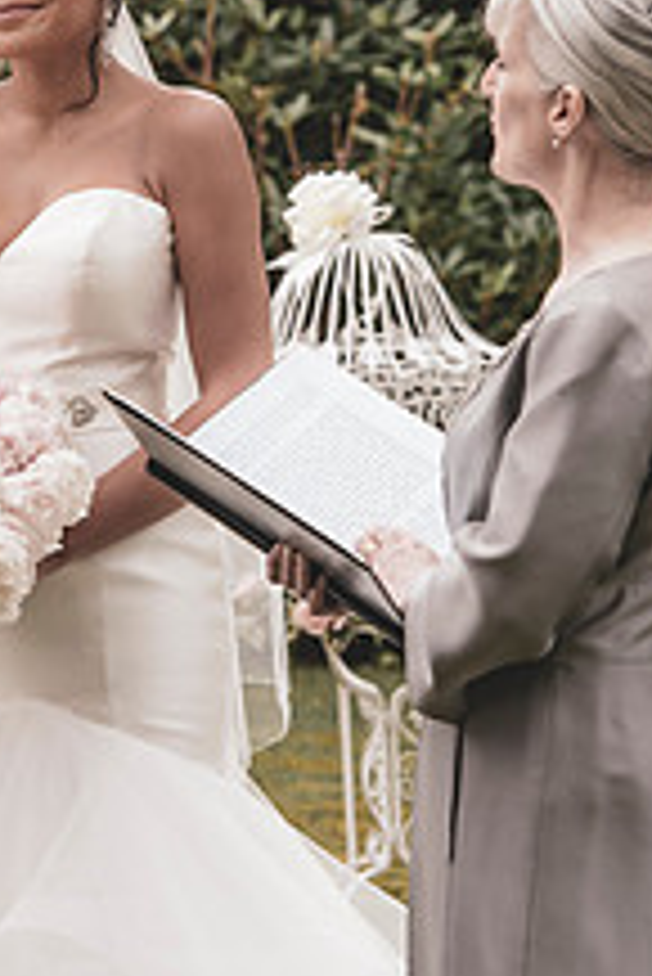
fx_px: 7594
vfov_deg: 7.4
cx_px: 135
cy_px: 405
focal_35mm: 280
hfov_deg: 4.9
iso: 250
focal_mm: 135
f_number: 5.6
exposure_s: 1/320
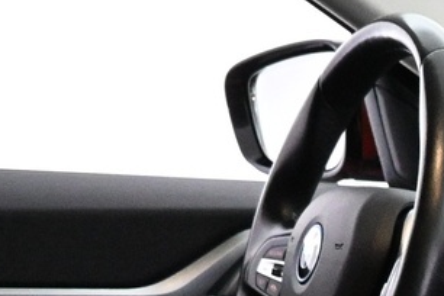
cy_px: 604
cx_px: 994
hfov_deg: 13.1
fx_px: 1566
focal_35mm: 127
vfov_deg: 10.0
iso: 4000
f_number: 3.5
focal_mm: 16
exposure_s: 1/80
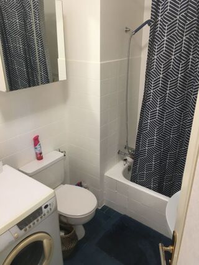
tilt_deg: -22.8
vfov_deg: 61.7
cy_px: 132
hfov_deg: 48.2
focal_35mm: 29
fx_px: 222
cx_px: 100
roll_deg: -2.9
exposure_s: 1/33
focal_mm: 4.15
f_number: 2.2
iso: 100
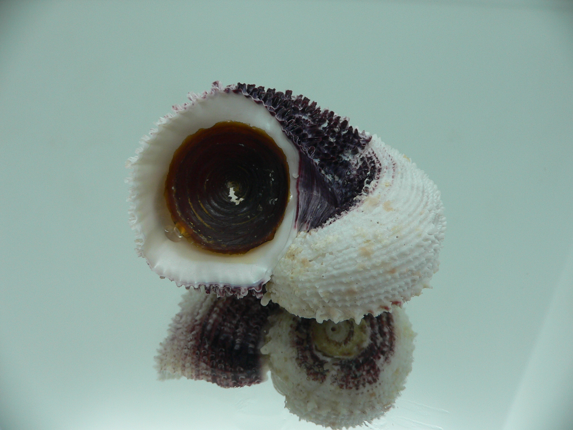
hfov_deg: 52.6
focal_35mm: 35
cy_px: 215
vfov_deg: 40.7
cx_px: 286
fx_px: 579
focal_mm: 4.6
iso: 80
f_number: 2.8
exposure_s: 1/60
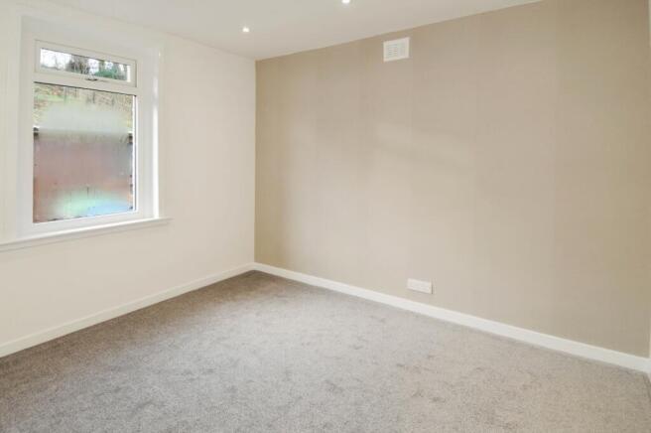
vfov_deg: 67.3
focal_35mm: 18
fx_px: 325
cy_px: 216
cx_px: 326
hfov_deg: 90.1
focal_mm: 12
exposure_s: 1/10
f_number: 7.1
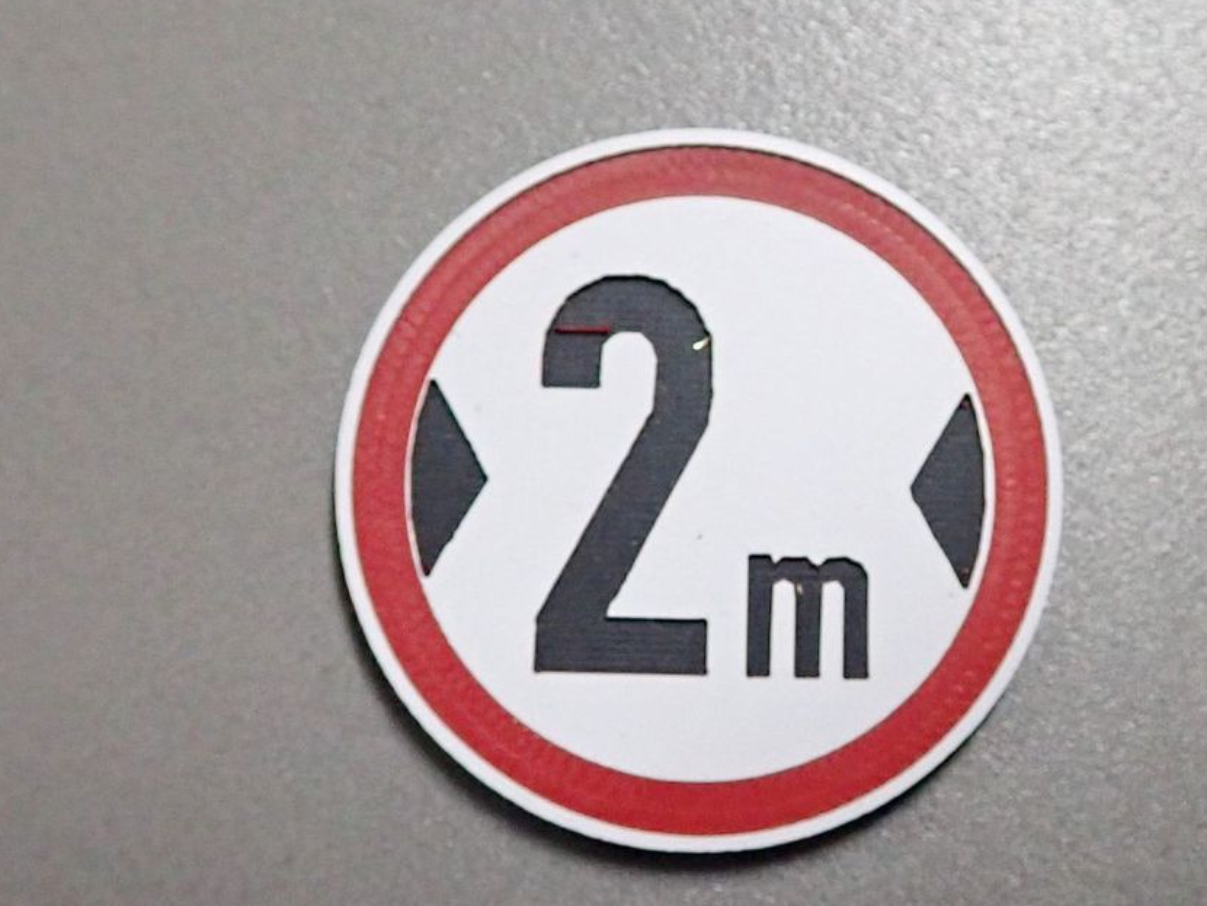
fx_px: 1290
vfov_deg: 38.6
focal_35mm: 37
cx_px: 679
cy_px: 496
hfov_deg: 50.0
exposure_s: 1/200
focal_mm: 5.5
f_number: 2.3
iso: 640
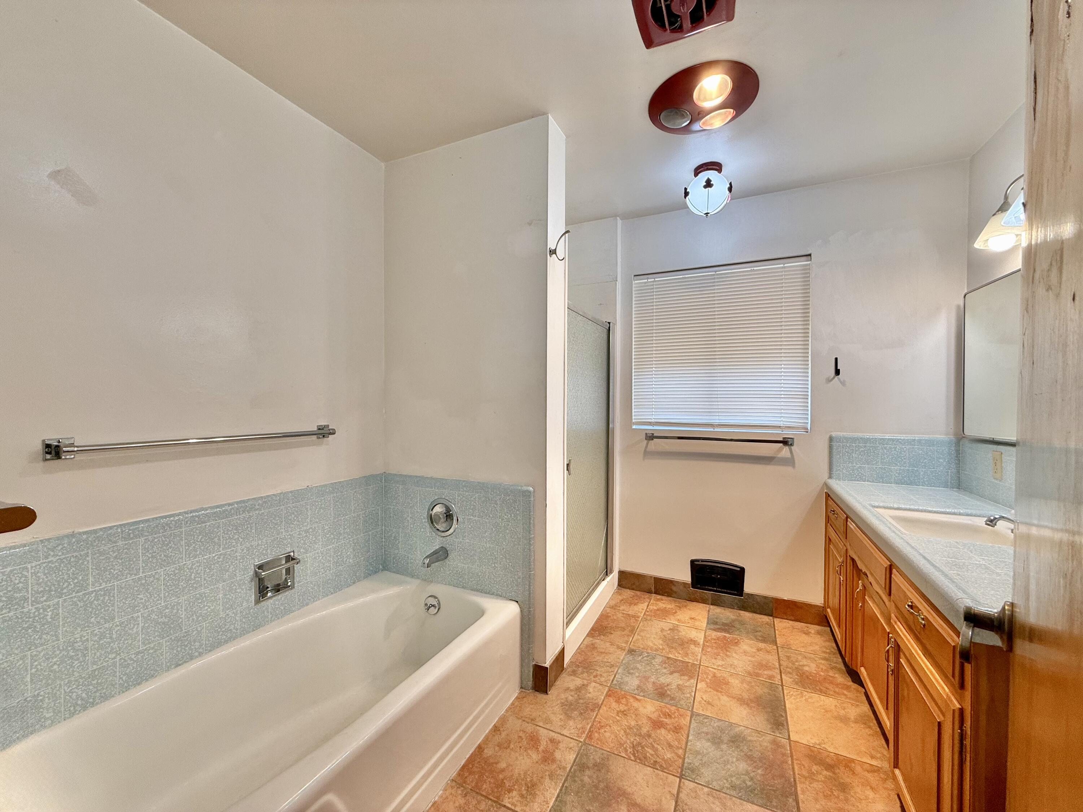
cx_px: 542
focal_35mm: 14
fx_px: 438
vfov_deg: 85.7
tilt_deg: +0.8
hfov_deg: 102.1
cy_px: 406
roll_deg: -0.4
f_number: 2.2
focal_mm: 2.22
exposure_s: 1/120
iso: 50
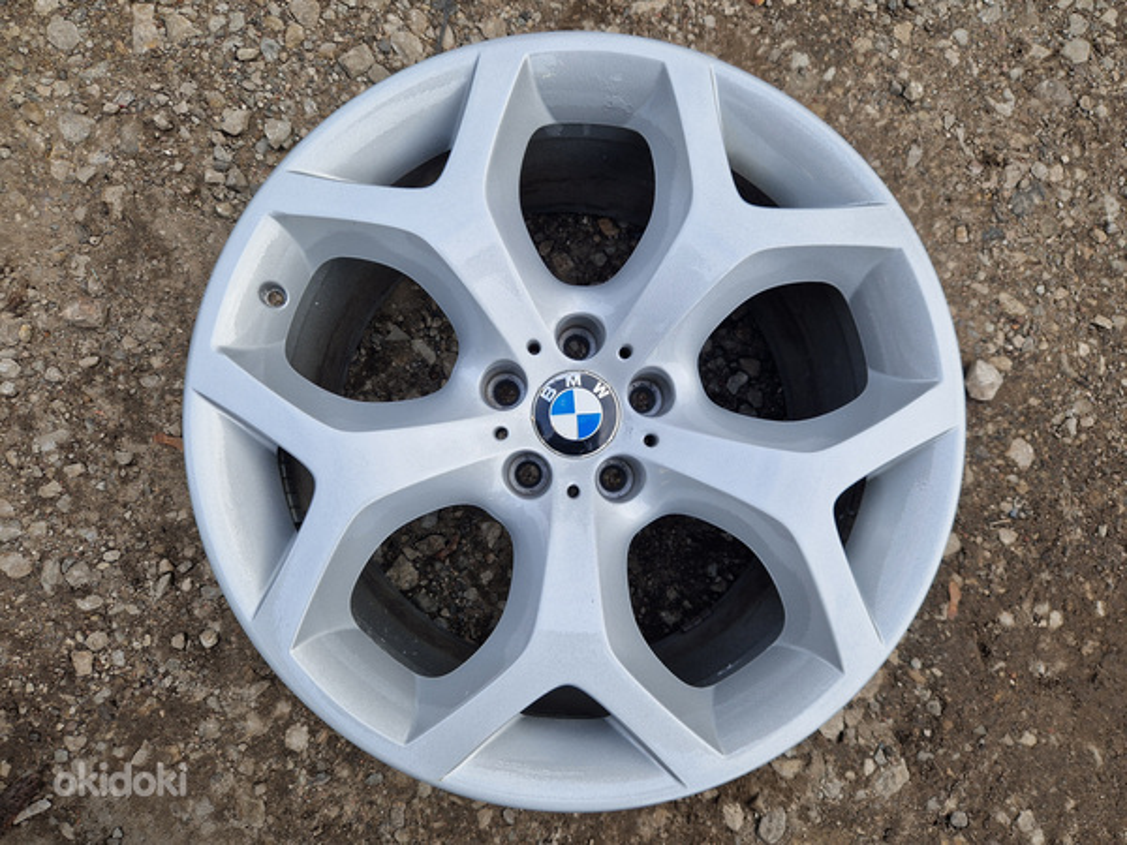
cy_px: 422
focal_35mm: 23
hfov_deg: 73.9
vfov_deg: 58.9
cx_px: 564
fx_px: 749
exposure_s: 1/221
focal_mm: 5.4
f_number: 1.8
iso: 50
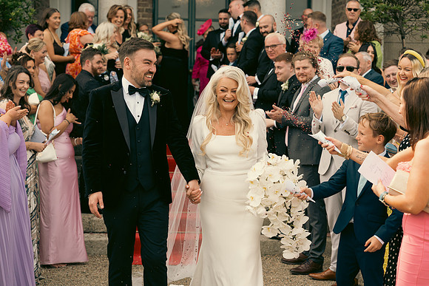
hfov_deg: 32.4
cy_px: 143
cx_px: 214
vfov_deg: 21.9
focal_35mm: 62
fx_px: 739
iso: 125
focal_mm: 62
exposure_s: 1/640
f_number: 3.5
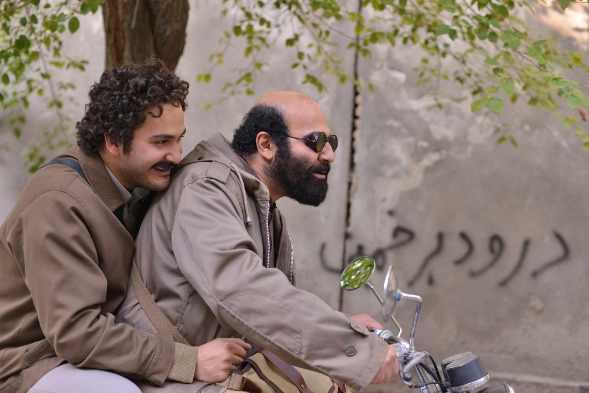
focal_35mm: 50
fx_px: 818
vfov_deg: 27.0
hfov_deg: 39.6
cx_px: 294
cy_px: 196
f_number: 3.5
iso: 800
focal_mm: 50
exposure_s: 1/800
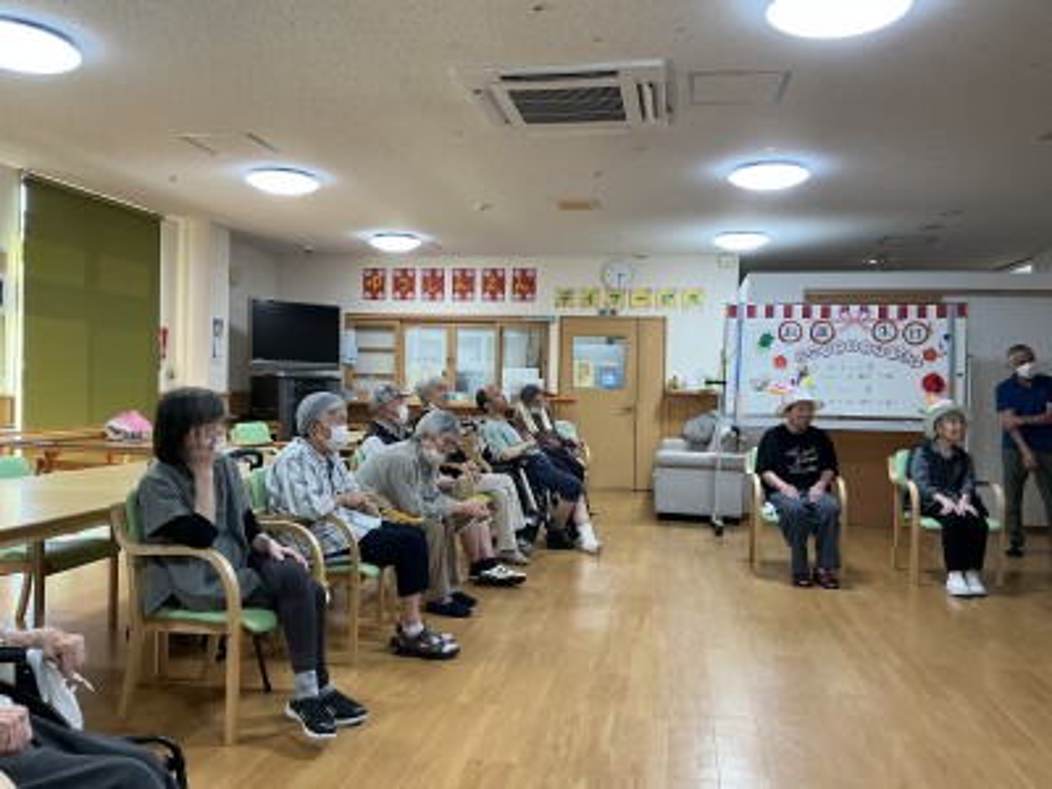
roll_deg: -0.1
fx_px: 881
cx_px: 526
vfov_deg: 48.2
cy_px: 394
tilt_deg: -1.3
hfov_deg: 61.7
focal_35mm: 29
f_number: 1.8
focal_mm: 3
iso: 64
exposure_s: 1/60
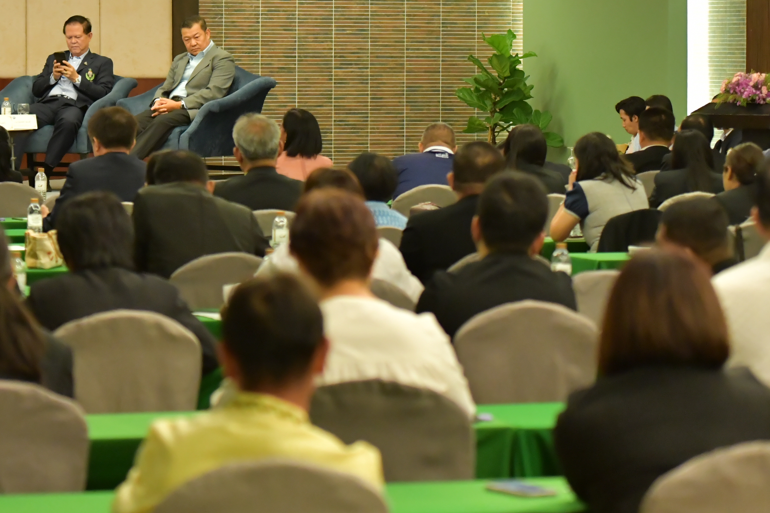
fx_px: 3444
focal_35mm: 161
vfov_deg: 8.5
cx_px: 234
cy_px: 114
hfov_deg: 12.7
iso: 2500
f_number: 2.8
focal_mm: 70
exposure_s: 1/125
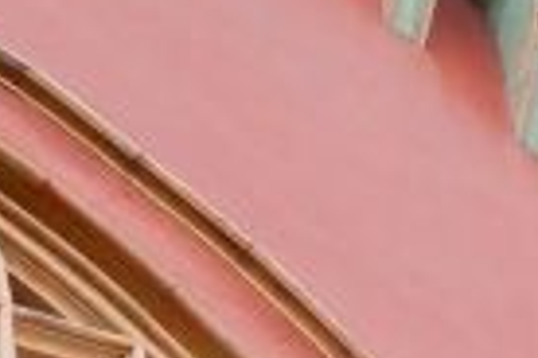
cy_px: 1113
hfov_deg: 5.5
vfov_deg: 3.6
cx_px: 199
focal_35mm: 373
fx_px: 5574
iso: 200
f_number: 5.6
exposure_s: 1/250
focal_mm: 38
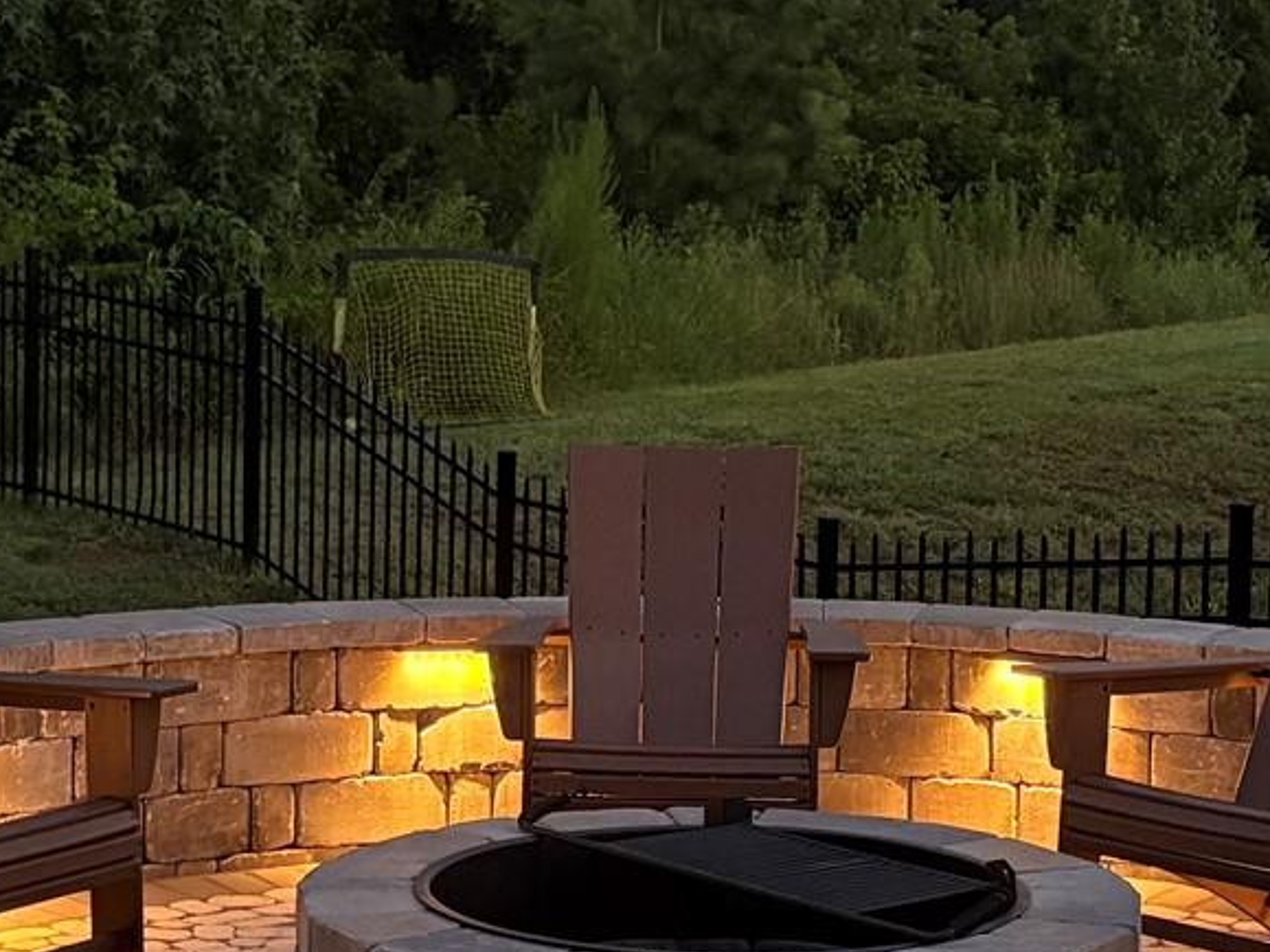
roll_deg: -1.2
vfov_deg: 16.1
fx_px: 3375
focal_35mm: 92
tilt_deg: -6.6
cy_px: 489
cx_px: 708
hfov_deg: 21.3
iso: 800
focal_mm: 5.96
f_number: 1.6
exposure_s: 1/30
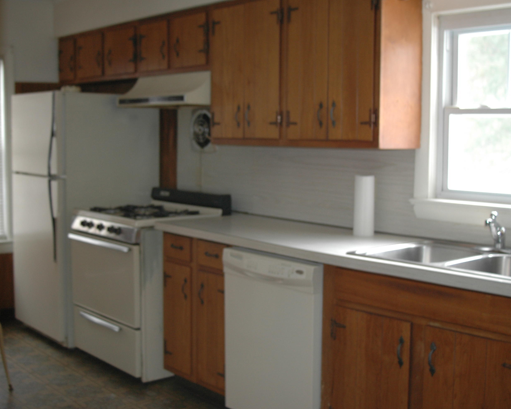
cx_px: 254
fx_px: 726
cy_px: 203
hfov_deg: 38.8
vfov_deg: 31.5
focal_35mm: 48
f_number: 3.5
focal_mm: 28
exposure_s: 1/80
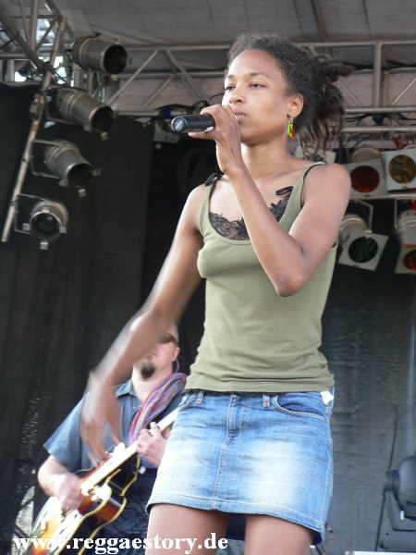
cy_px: 278
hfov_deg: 13.3
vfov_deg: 17.7
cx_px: 208
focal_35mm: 111
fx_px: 1779
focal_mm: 19
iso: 64
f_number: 3.2
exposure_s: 1/30
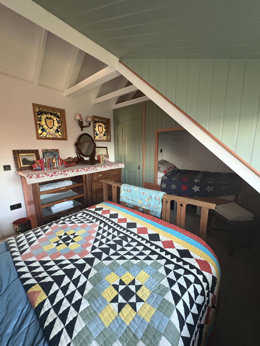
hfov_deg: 85.7
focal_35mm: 14
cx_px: 130
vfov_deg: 102.1
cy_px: 173
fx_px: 140
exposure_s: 1/33
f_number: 2.2
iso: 640
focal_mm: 2.22
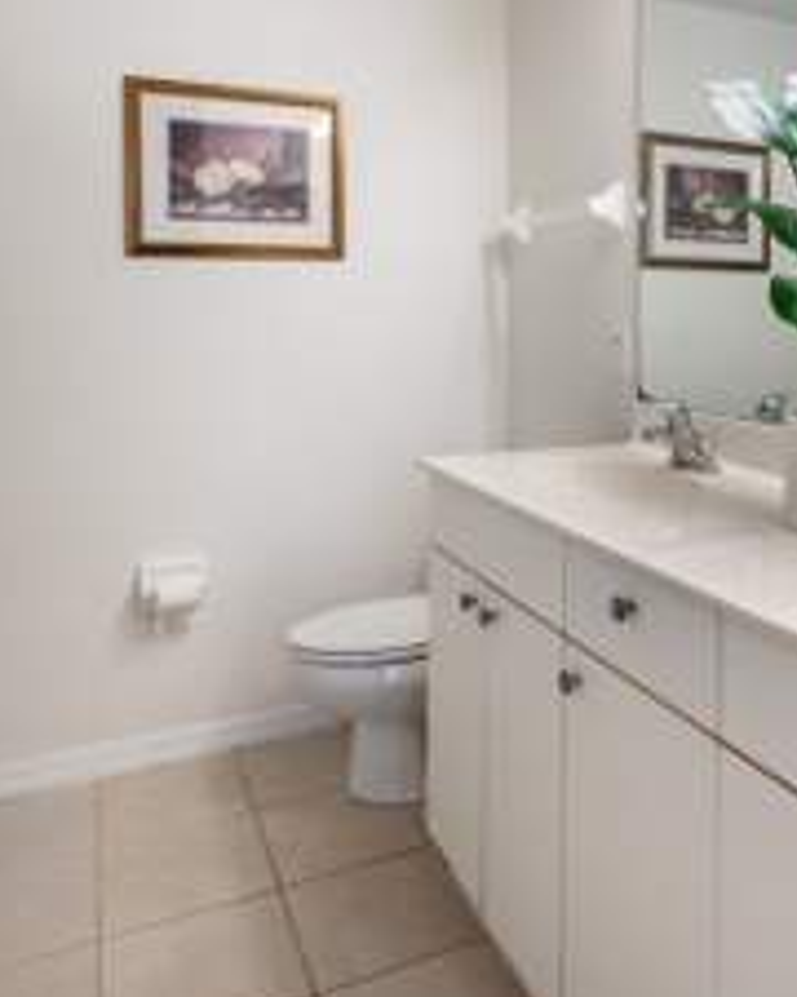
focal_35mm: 28
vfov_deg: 61.0
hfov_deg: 50.3
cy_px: 348
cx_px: 549
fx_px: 826
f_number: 11
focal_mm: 14
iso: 125
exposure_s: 1/6
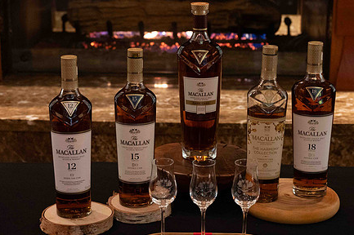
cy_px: 141
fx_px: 825
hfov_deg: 24.2
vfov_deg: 16.2
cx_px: 210
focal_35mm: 84
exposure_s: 1/60
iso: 12800
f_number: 6
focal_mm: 59
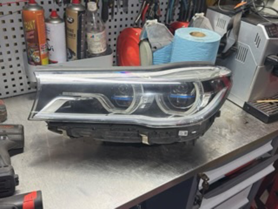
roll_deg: -6.1
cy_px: 104
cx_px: 139
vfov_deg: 40.7
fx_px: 281
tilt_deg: -31.3
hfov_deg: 52.6
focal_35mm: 35
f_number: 1.78
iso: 320
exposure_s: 1/100
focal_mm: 6.76
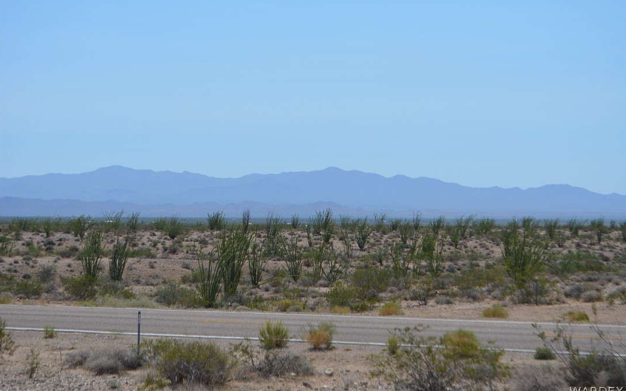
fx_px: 1442
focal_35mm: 85
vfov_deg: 15.4
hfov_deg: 24.5
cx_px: 312
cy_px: 191
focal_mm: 55
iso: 400
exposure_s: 1/2000
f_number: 8
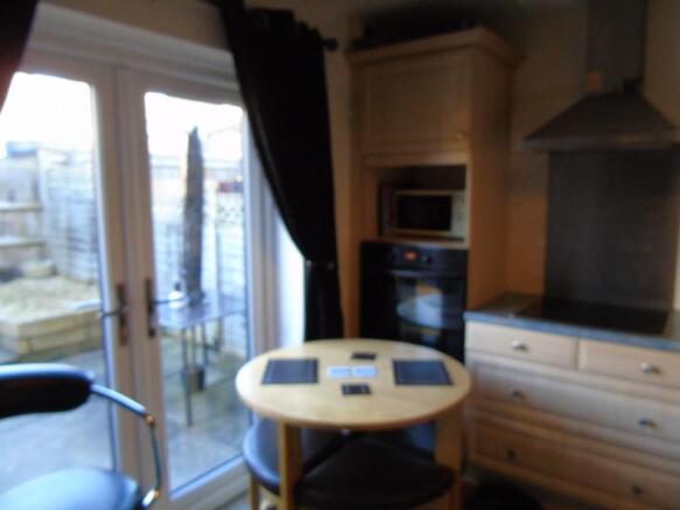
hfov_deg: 69.4
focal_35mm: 25
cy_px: 255
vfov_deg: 54.9
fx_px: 491
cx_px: 340
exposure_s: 1/30
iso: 400
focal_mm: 4.4
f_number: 3.4
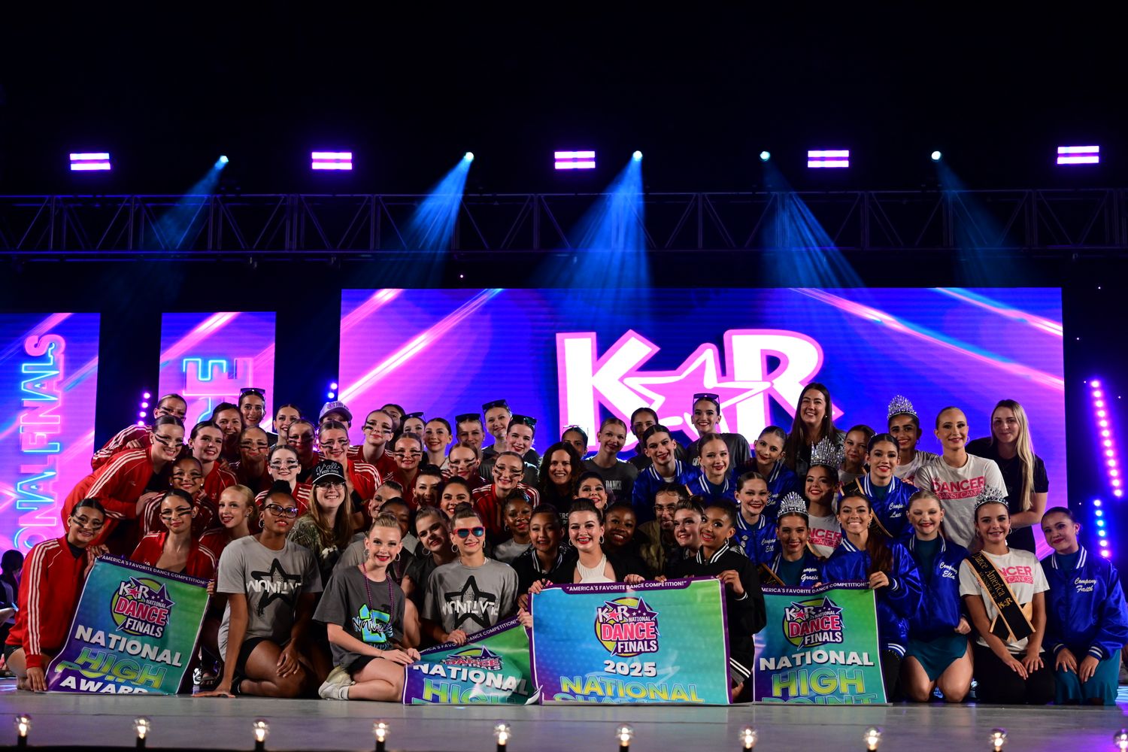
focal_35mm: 52
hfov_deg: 38.2
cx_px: 564
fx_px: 1629
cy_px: 376
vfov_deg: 26.0
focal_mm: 52
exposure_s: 1/800
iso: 2000
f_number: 3.2
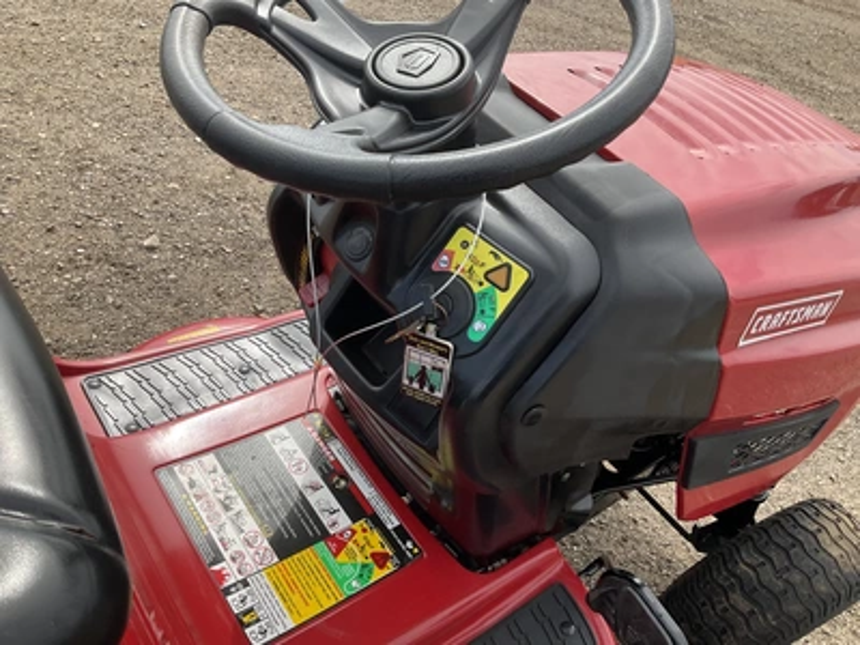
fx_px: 720
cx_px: 430
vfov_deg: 48.2
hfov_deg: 61.7
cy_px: 322
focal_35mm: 29
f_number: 1.8
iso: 25
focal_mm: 3
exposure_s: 1/770
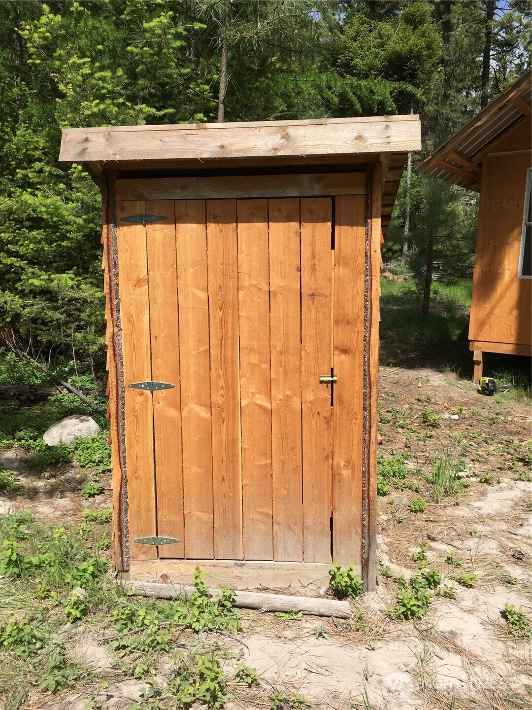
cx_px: 266
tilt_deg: -5.2
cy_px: 355
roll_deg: -2.9
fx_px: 594
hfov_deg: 48.2
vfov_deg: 61.7
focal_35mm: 29
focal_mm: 4.15
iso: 32
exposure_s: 1/1883
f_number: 2.2
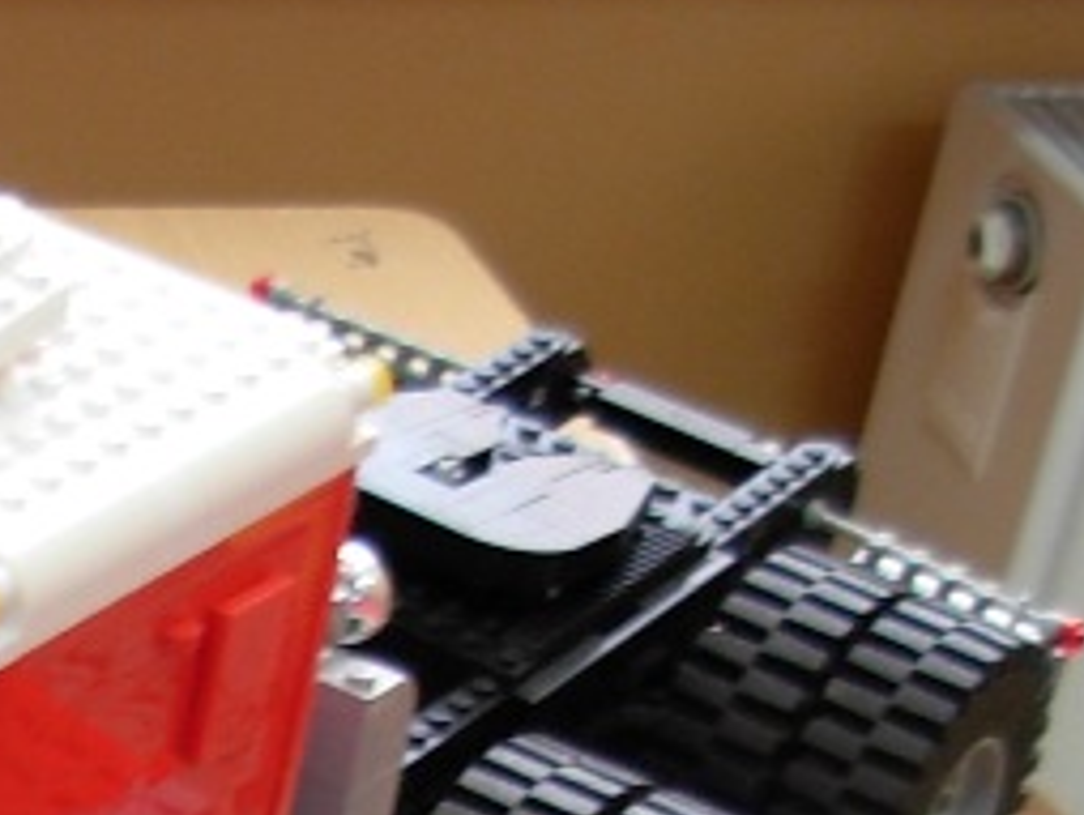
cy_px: 1438
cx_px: -721
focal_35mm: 153
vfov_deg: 9.3
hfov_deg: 12.1
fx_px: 4796
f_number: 2.9
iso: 79
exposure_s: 1/6.5
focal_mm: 6.3
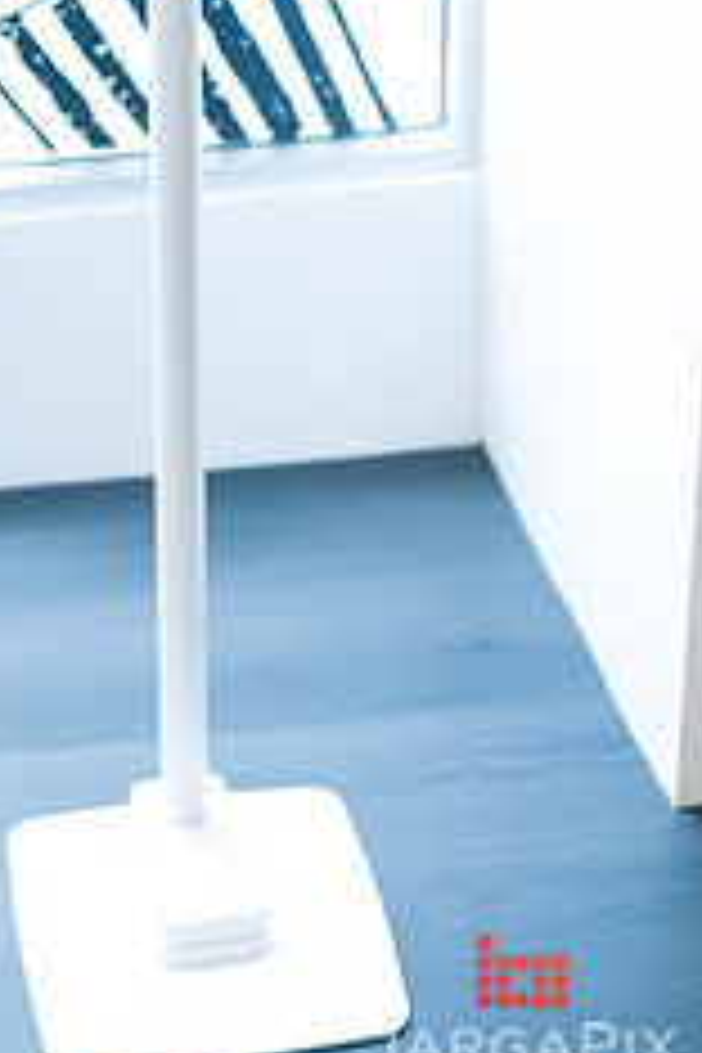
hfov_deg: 17.5
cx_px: 119
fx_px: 2252
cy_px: 153
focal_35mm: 77
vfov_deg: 25.7
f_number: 3.5
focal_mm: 40
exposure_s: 1/500
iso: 2500
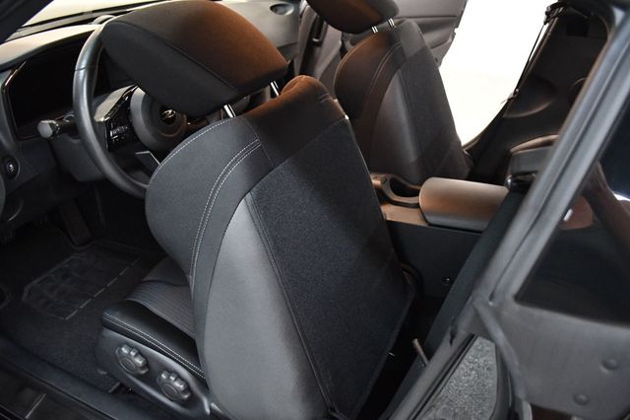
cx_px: 315
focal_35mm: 27
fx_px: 472
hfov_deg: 67.4
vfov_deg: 47.9
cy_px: 210
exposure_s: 1/60
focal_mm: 18
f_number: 3.5
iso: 5000
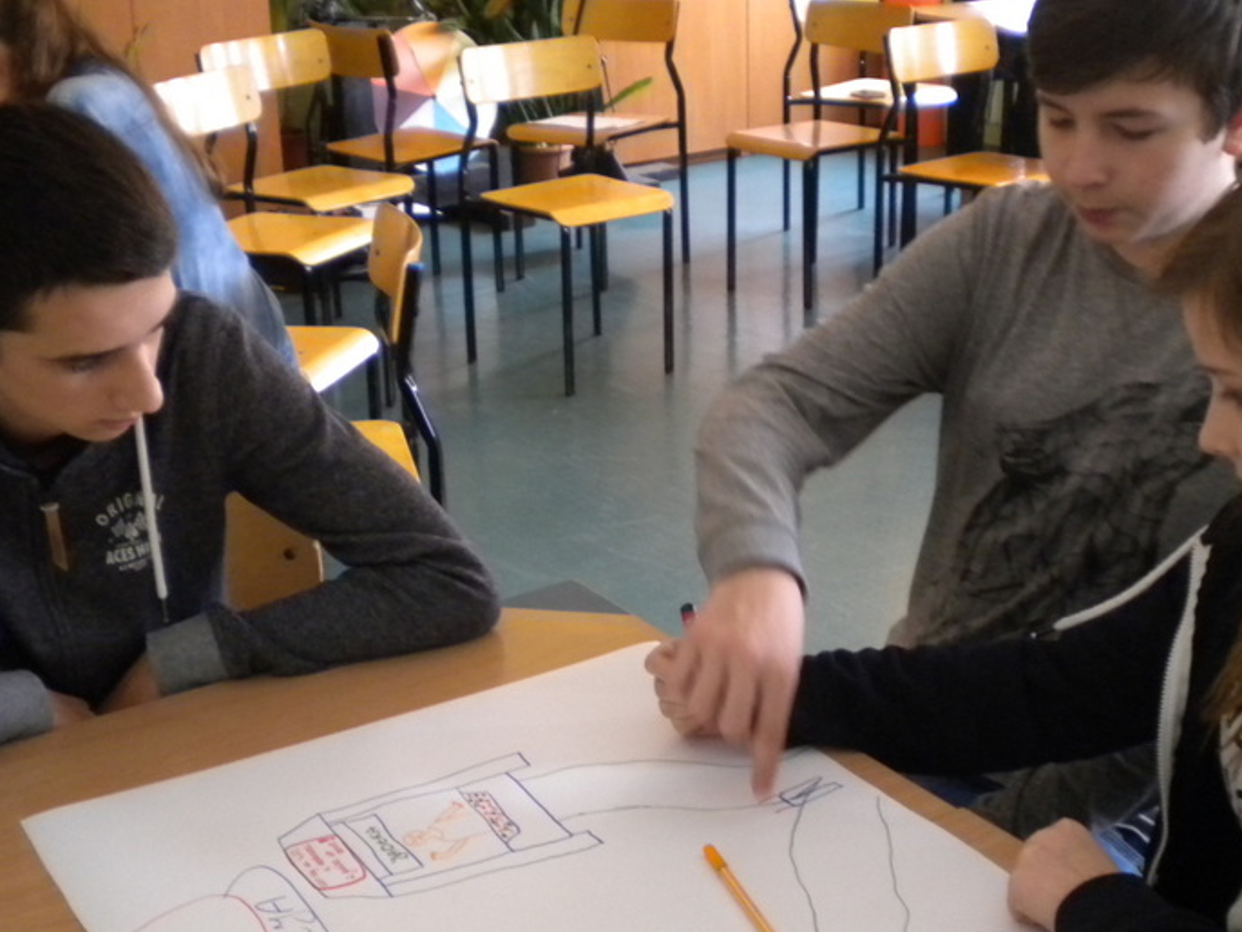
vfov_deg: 28.5
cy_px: 548
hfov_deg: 37.5
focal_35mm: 51
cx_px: 674
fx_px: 1830
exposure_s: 1/14.1
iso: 400
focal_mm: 6.3
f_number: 3.1
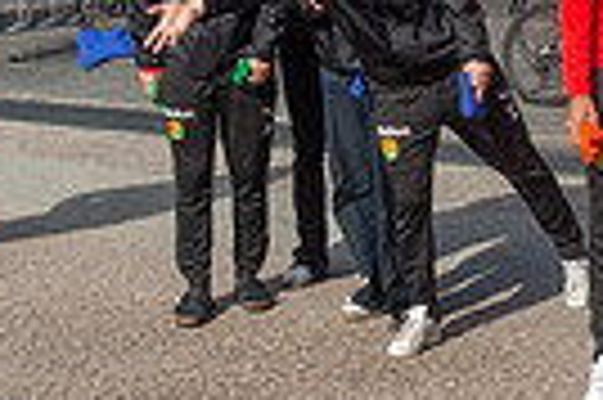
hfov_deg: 19.6
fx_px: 1740
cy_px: 256
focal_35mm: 104
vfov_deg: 13.1
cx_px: 374
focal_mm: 24
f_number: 4
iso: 100
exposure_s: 1/320
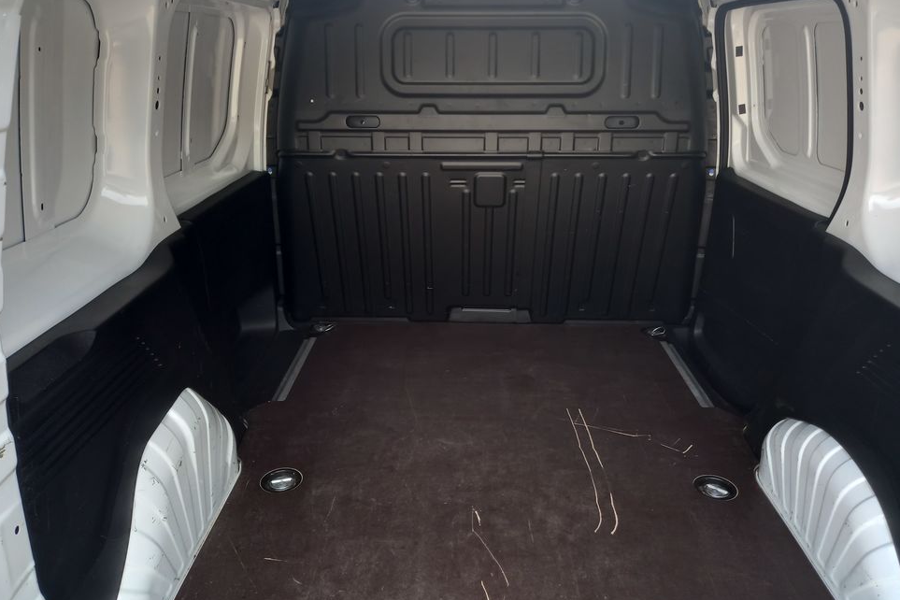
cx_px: 448
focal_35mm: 27
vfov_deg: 47.9
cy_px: 273
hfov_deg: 67.4
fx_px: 675
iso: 50
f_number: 2
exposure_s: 1/60
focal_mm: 4.6
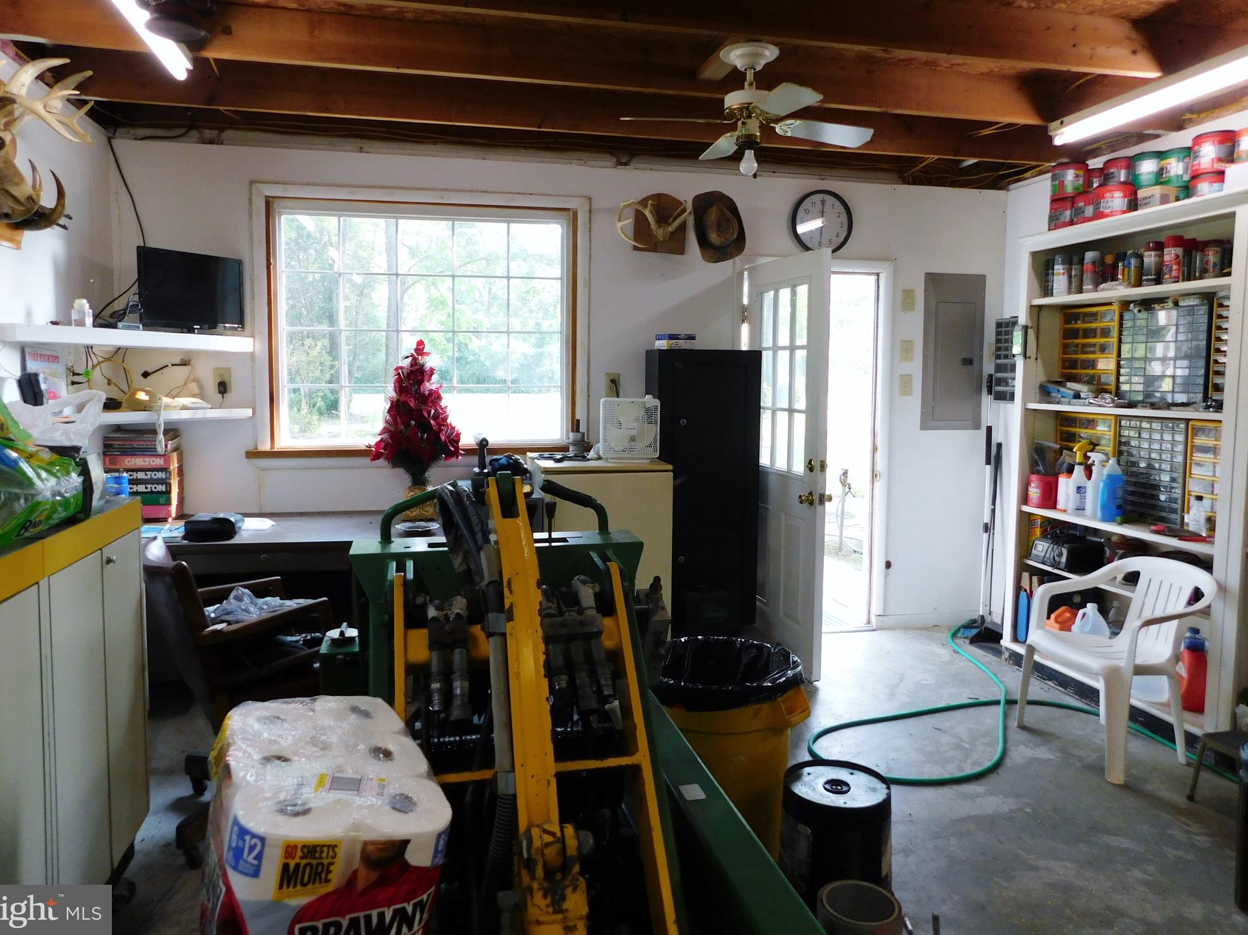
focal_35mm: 24
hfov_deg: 71.6
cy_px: 449
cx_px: 605
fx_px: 865
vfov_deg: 56.8
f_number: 3
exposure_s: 1/30
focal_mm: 4
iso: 180
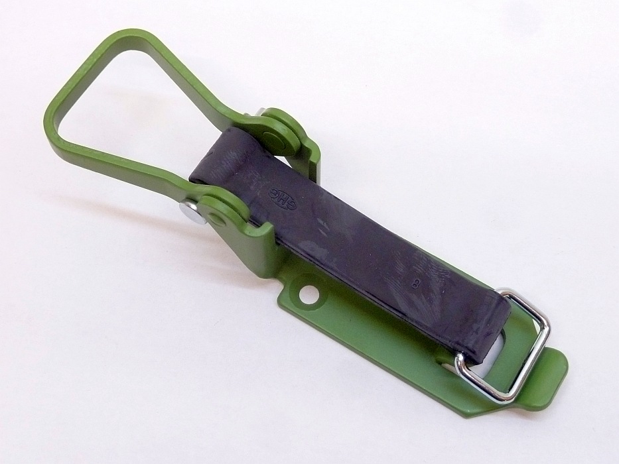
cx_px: 310
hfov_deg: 34.9
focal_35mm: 55
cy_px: 232
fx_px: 984
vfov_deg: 26.6
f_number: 3.9
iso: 400
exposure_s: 1/25
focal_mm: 9.1
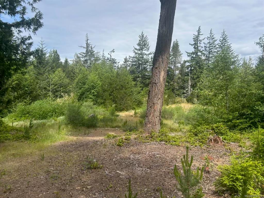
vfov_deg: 53.1
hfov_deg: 67.3
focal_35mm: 26
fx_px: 198
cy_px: 99
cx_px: 132
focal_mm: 5.7
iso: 50
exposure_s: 1/3077
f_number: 1.5
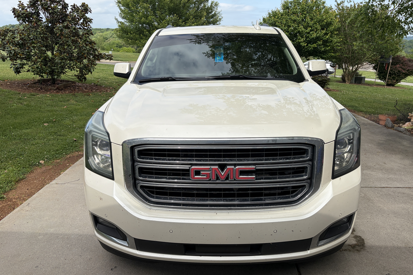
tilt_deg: -16.9
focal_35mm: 28
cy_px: 145
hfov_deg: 65.5
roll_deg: +0.6
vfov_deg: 46.4
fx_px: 321
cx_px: 211
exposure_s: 1/2451
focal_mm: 5.96
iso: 50
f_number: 1.6
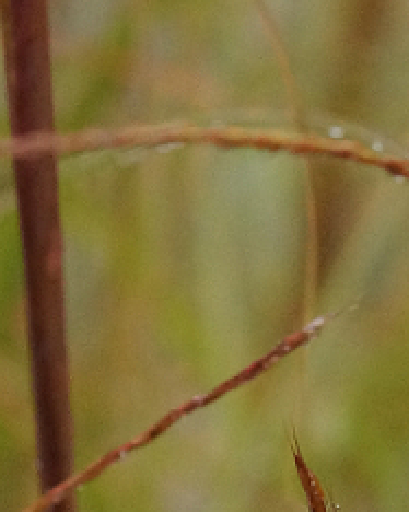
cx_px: 726
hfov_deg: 2.1
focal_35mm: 722
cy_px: 26
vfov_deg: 2.7
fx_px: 10932
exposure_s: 1/160
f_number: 6.3
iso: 1250
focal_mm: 100
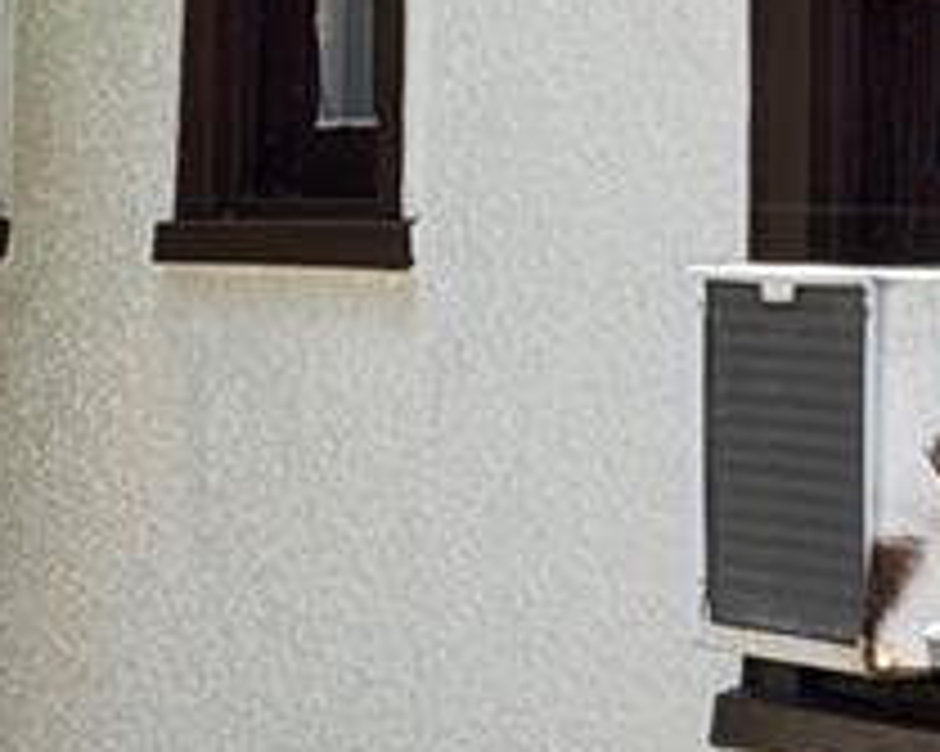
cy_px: 662
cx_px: 202
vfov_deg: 5.7
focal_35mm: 269
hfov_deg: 7.2
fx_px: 7480
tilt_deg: -3.0
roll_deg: -0.3
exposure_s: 1/3096
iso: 80
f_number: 1.78
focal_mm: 6.76
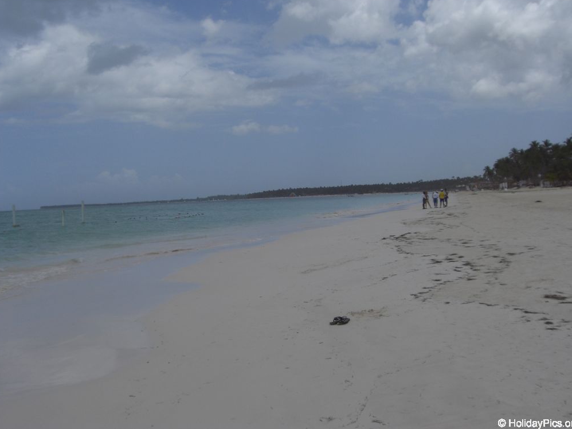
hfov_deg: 47.9
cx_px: 288
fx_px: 644
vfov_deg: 36.8
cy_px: 212
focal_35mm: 39
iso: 64
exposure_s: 1/400
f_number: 8
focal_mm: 6.2
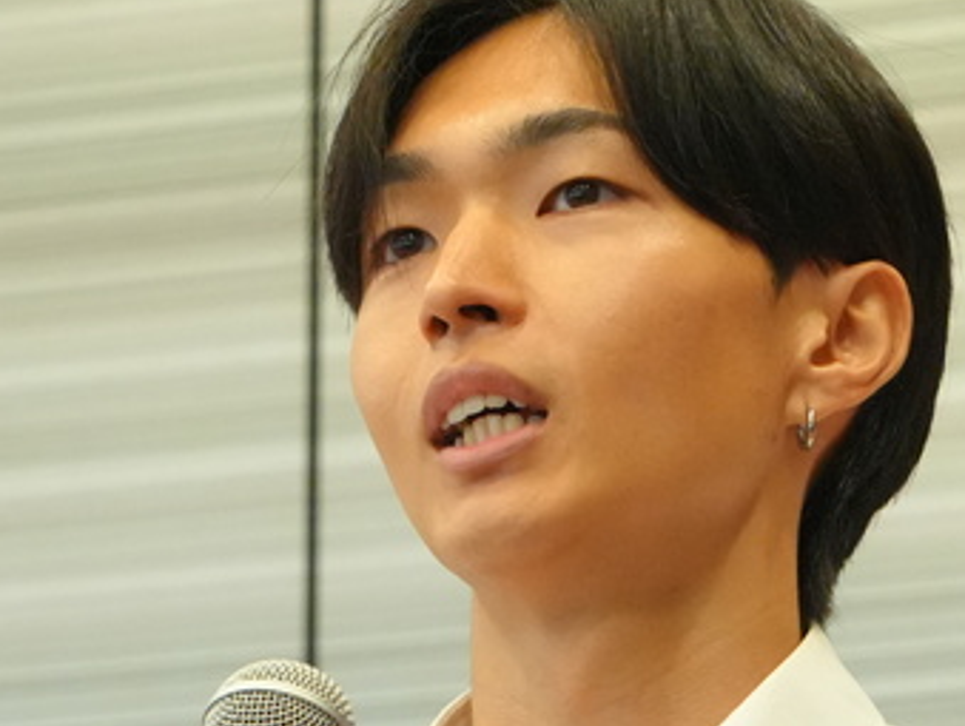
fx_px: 9963
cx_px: 638
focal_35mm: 357
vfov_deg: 4.2
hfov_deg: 5.5
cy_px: 851
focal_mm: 105
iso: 6400
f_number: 8
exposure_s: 1/80
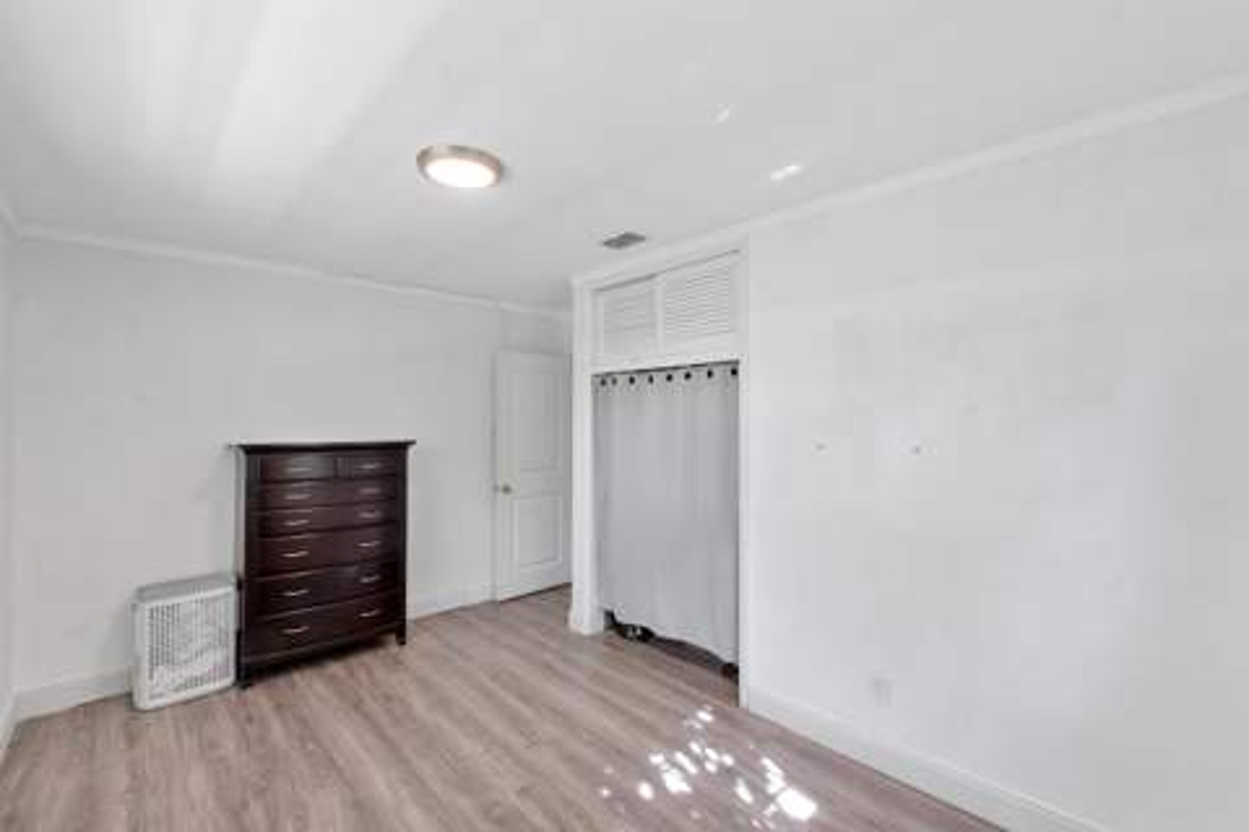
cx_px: 624
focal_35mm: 15
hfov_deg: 100.4
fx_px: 520
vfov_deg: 77.3
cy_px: 416
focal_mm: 10
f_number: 11
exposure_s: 1/6
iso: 160
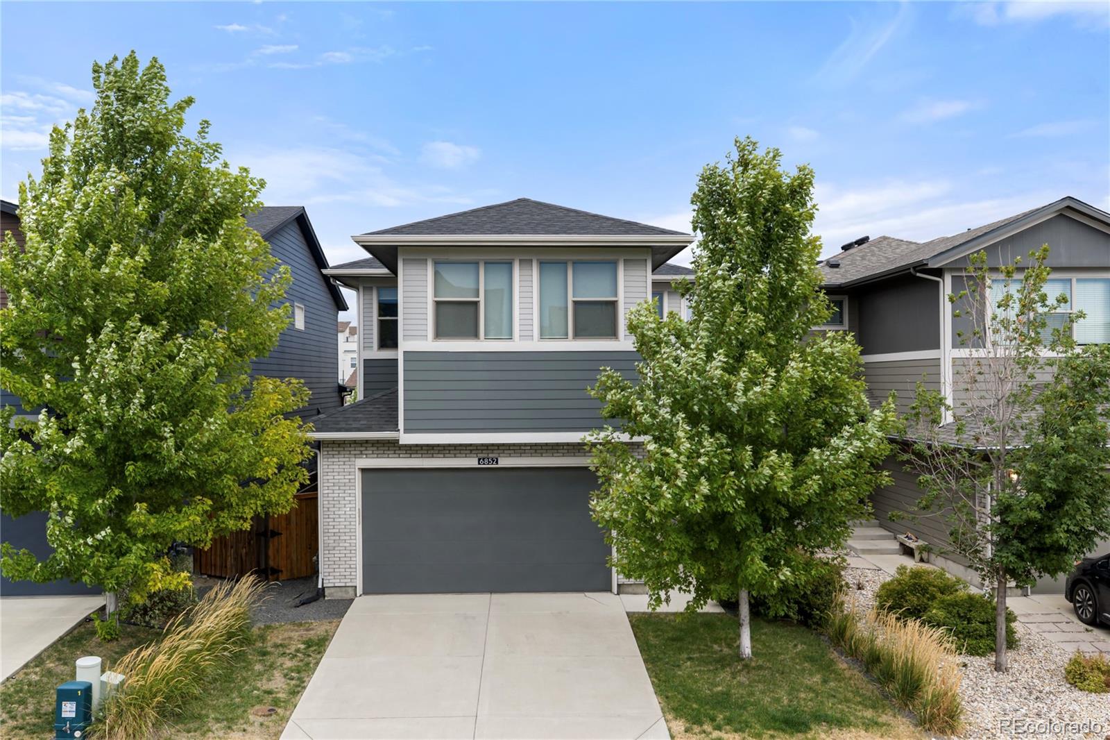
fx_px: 863
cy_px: 370
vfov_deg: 46.4
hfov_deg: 65.5
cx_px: 555
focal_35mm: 28
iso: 100
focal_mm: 14.45
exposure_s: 1/120
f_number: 2.8
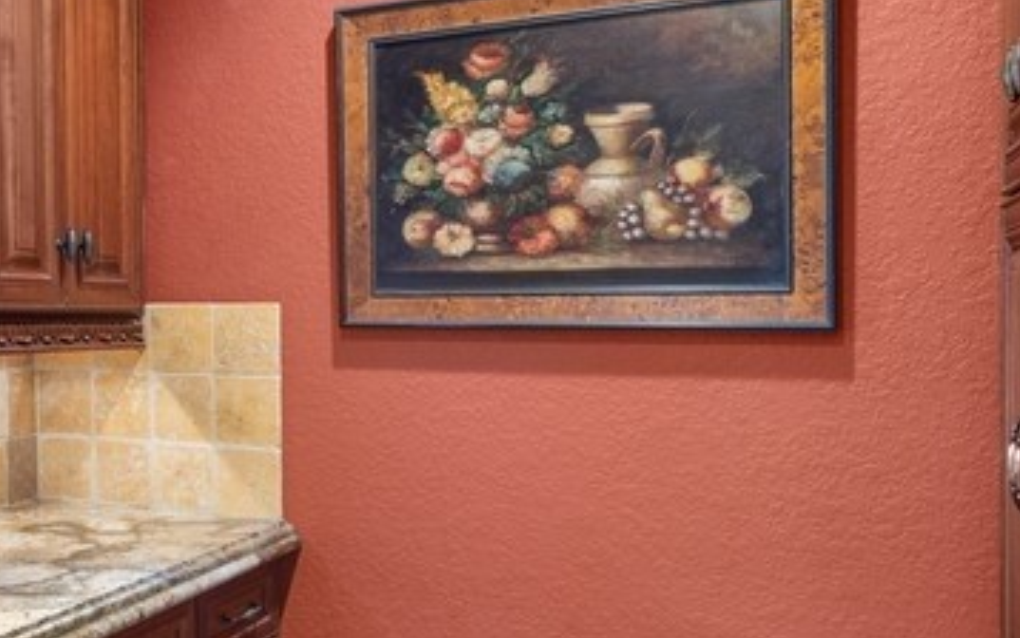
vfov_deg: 31.2
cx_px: 88
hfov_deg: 43.7
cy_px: 367
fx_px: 1140
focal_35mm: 41
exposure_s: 1/1.25
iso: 200
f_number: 8
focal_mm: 16
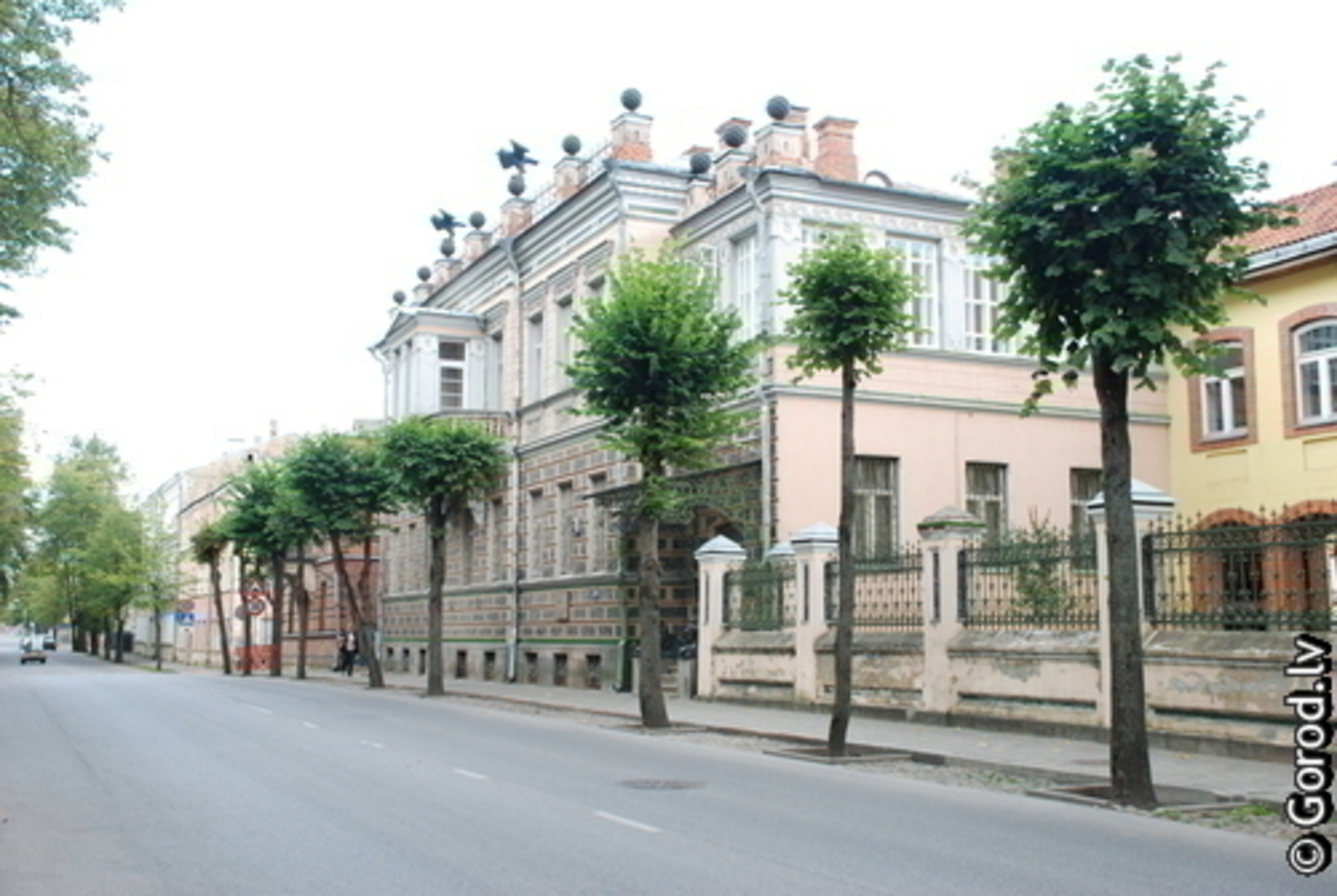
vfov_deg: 37.0
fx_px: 1339
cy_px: 448
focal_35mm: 36
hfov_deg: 53.1
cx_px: 668
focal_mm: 24
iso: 500
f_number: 5.6
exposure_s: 1/180
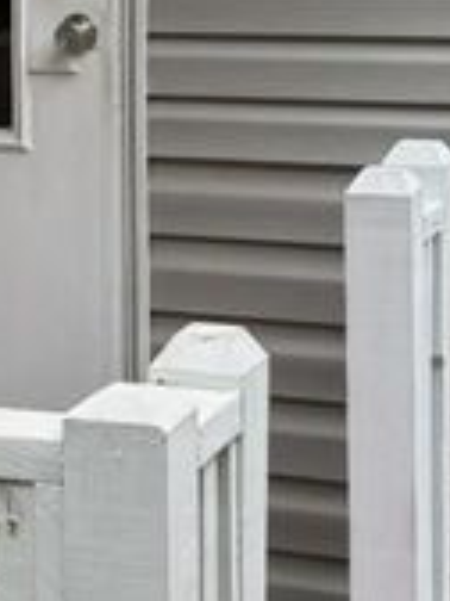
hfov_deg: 11.7
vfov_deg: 16.0
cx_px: -193
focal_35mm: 122
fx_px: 2115
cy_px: 84
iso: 64
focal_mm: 6.76
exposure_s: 1/273
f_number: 1.78
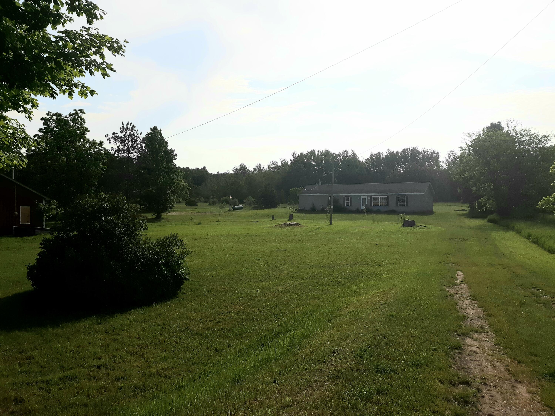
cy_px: 208
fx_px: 449
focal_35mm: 28
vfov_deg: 49.7
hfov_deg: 63.4
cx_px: 278
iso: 40
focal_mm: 3.7
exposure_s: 1/3731
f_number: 1.7
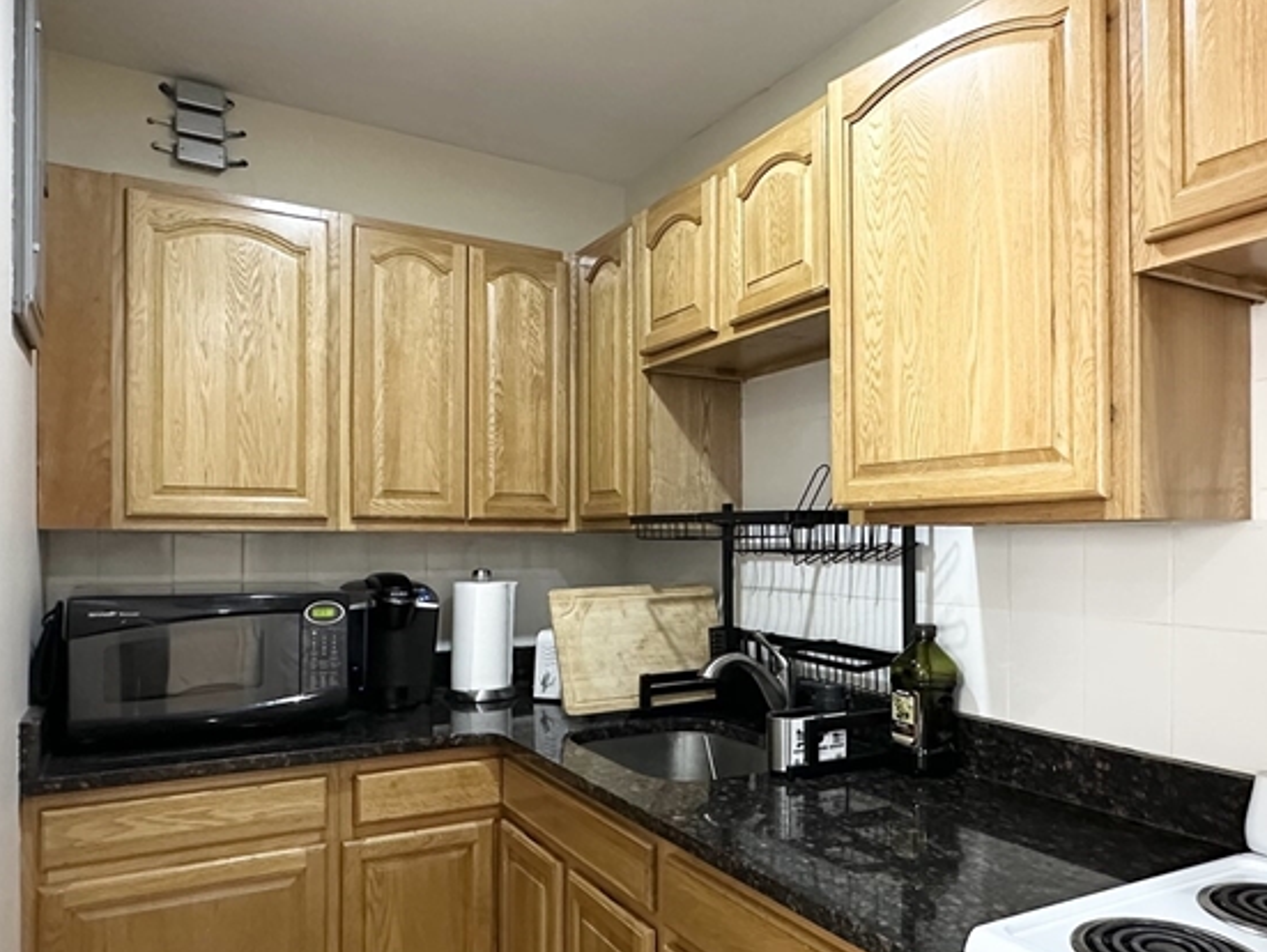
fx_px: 952
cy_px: 538
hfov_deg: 67.0
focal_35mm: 26
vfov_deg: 53.0
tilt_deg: +0.4
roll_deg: -0.6
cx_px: 722
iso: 400
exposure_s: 1/60
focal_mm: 2.22
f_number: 2.2
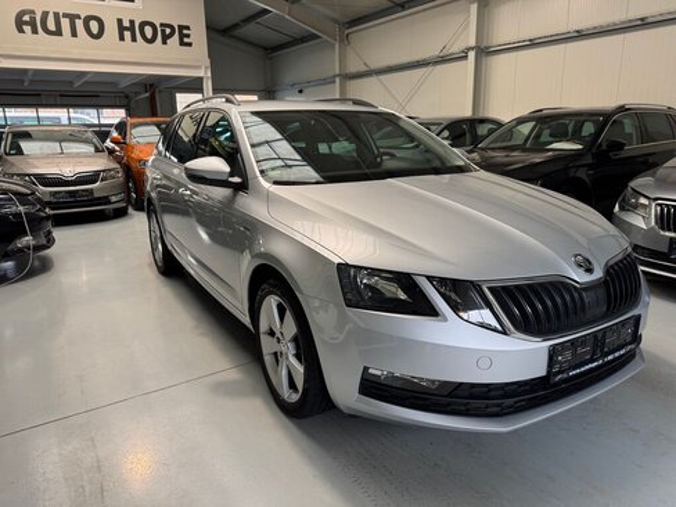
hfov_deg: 71.6
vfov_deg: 56.8
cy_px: 254
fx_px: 469
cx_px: 338
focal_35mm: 24
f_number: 1.78
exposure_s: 1/121
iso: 125
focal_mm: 6.76
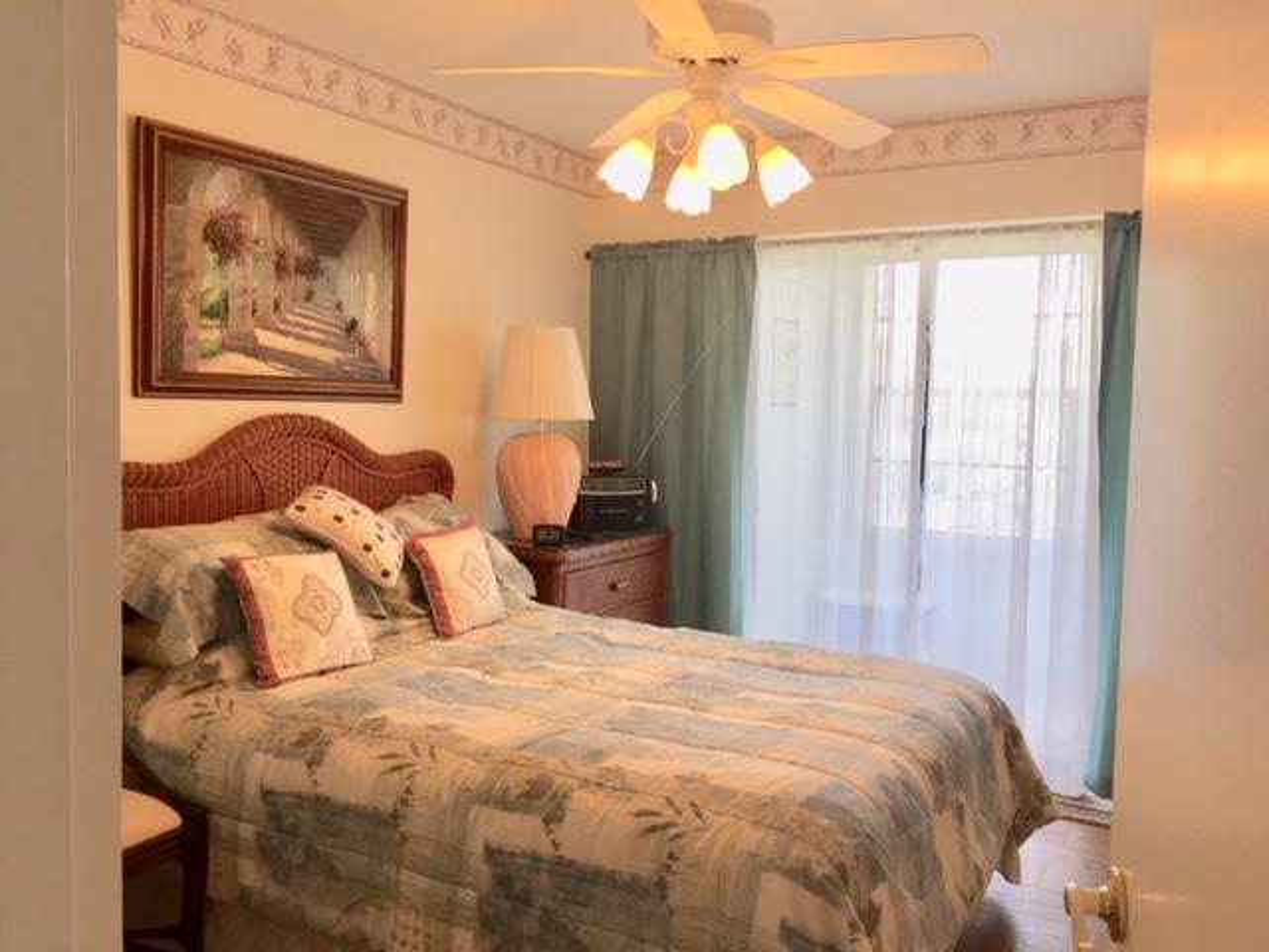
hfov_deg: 61.7
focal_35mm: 29
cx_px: 634
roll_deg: -2.9
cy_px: 476
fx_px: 1063
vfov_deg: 48.2
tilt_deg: -4.7
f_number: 2.2
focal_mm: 4.15
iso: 32
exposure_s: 1/60
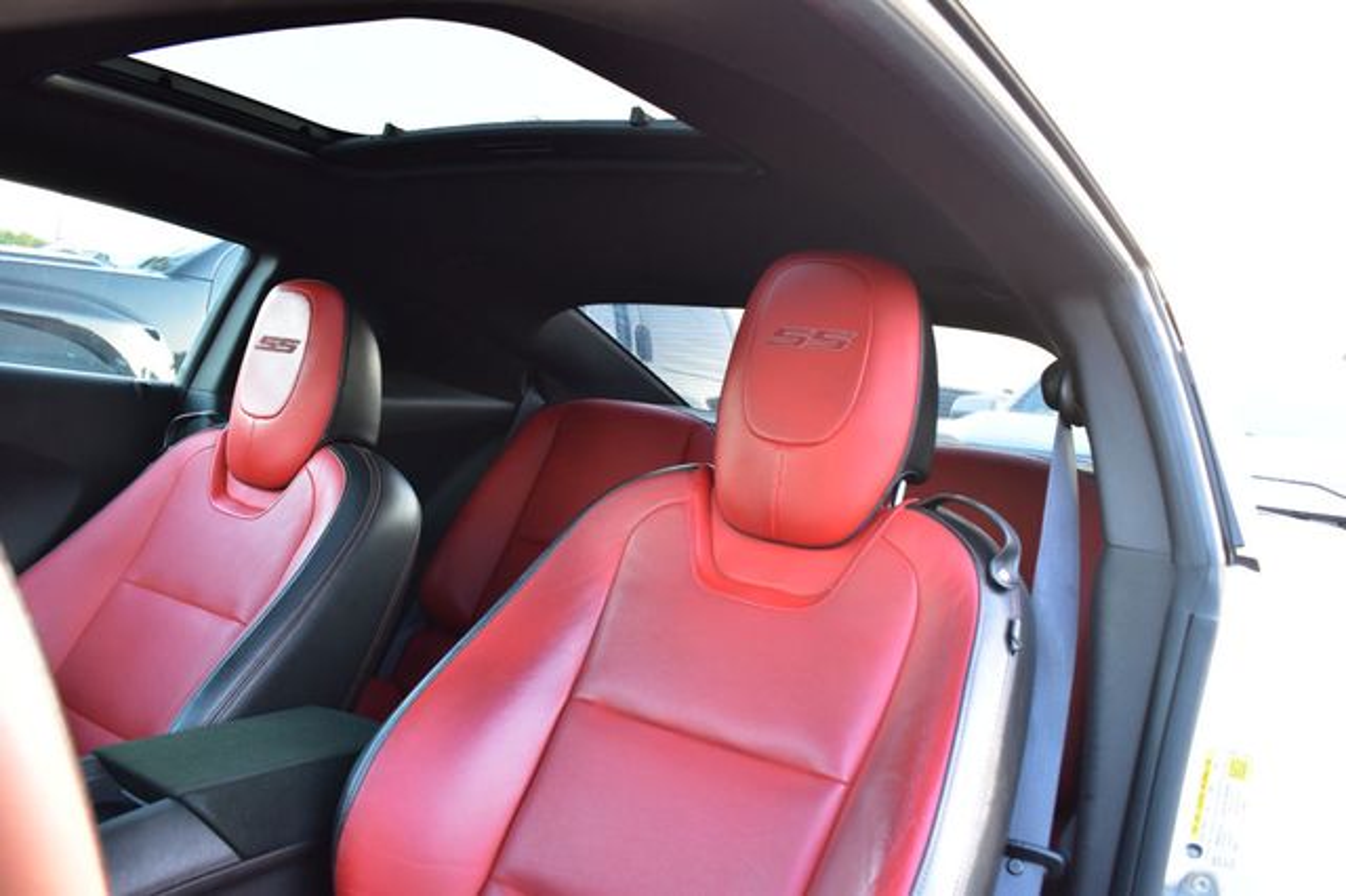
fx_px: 1121
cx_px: 673
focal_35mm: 30
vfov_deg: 43.6
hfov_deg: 62.0
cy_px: 448
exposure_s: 1/15
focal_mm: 20
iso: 720
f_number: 6.3
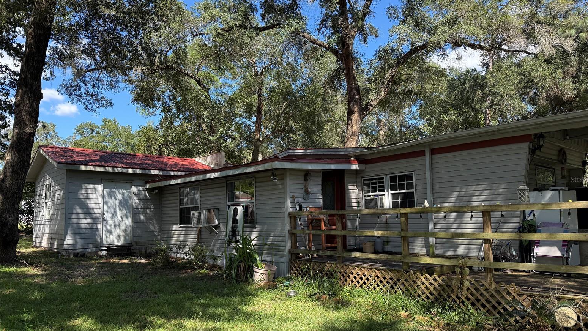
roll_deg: +1.3
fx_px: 421
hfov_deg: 69.8
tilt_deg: +5.1
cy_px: 179
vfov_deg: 42.9
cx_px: 303
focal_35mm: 27
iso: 100
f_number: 1.78
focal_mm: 6.76
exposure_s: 1/1230
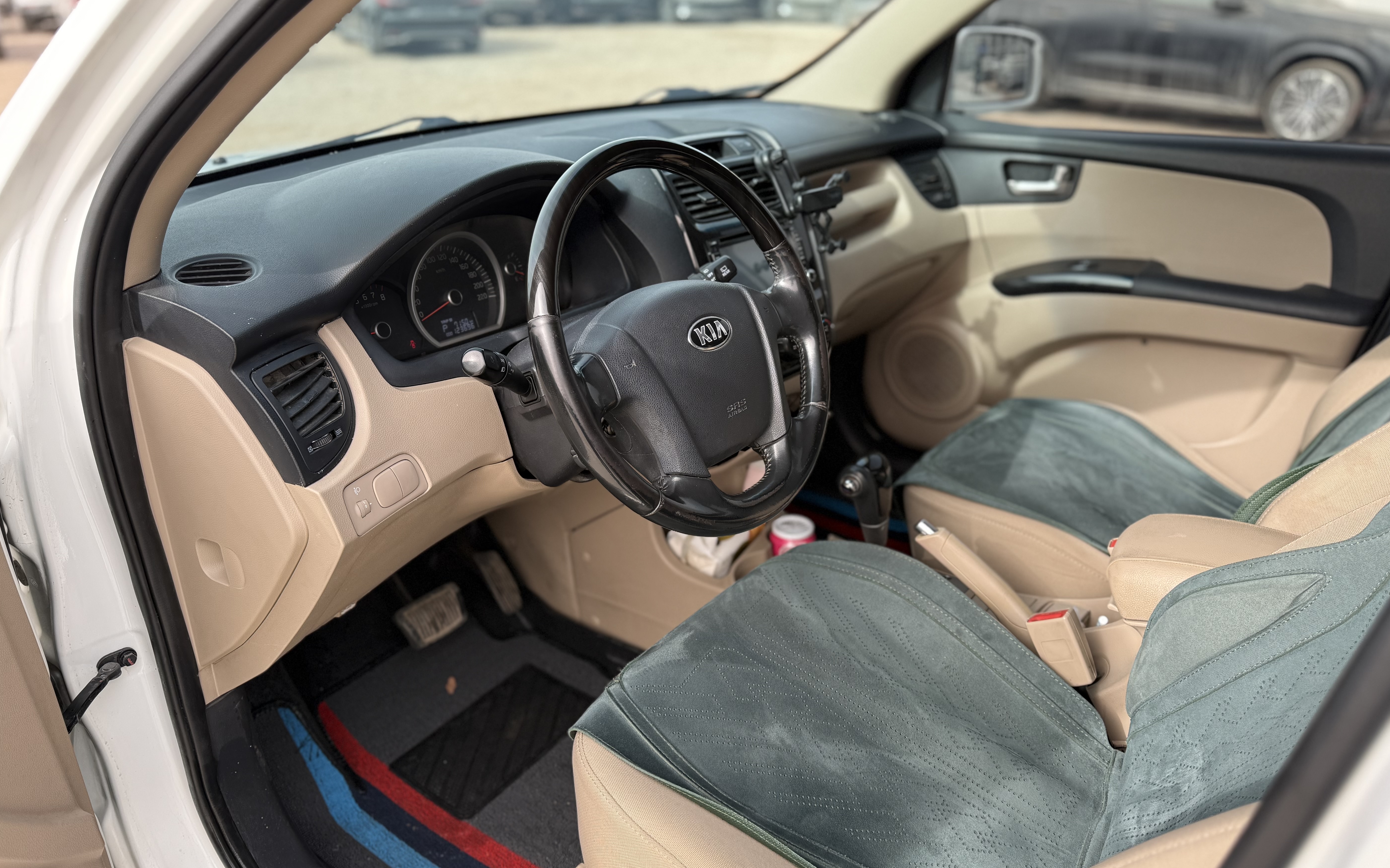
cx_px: 682
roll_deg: +0.1
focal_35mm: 26
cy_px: 449
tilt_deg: -25.9
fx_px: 985
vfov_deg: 47.6
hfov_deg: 70.4
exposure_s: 1/341
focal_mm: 6.76
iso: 100
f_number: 1.78
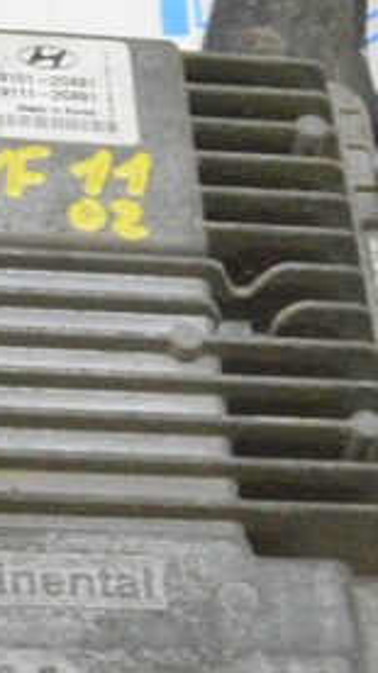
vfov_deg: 16.0
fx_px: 2390
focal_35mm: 134
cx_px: -12
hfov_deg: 9.0
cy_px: 223
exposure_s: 1/15
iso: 6400
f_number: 20
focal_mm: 23
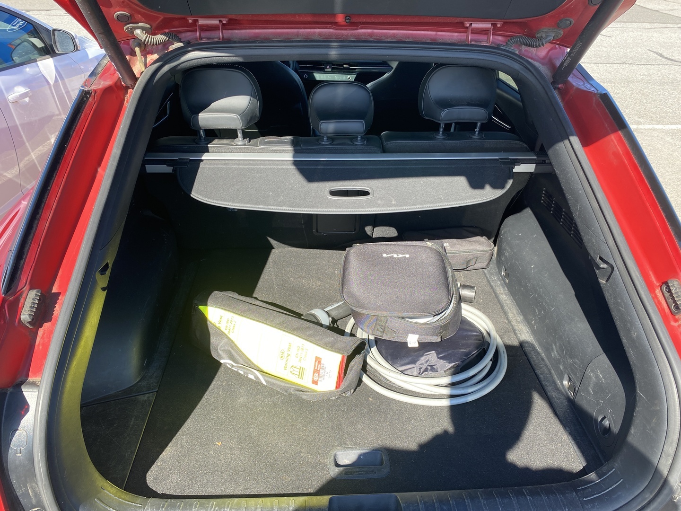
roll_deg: -2.6
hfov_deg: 67.3
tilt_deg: -31.4
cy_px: 256
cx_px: 340
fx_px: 511
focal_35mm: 26
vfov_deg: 53.1
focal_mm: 4.25
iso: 32
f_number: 1.8
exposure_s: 1/328
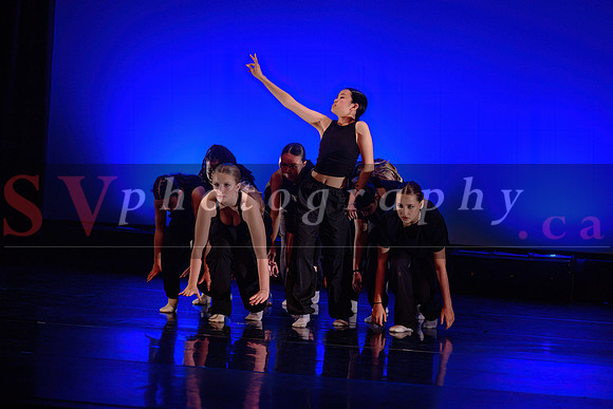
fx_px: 2364
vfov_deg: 9.9
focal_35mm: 139
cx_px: 355
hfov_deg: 14.8
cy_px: 195
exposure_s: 1/320
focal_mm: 120
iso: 1600
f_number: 2.8
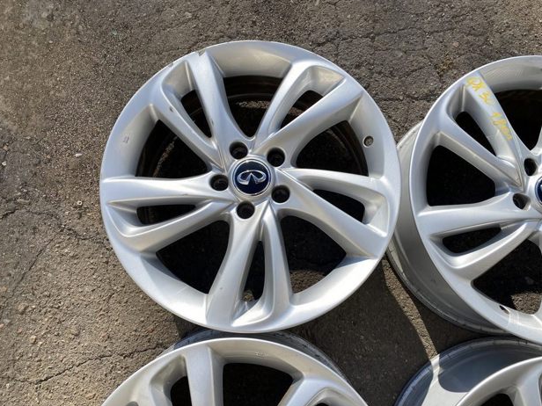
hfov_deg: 65.3
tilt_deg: -79.5
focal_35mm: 27
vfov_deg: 51.3
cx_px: 275
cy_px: 197
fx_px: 423
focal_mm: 4.25
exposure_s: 1/1927
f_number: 1.8
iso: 32
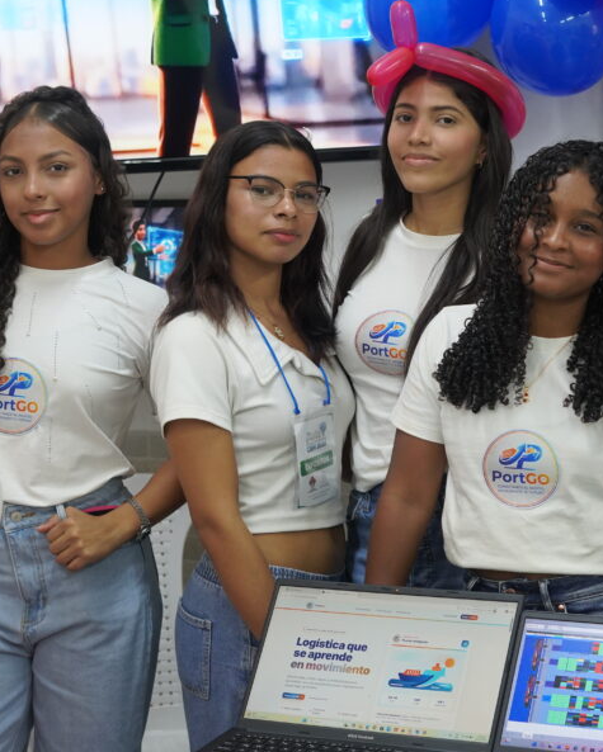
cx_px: 406
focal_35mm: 81
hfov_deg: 18.9
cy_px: 343
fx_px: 1806
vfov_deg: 23.5
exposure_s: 1/160
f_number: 4
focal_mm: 50
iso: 2500
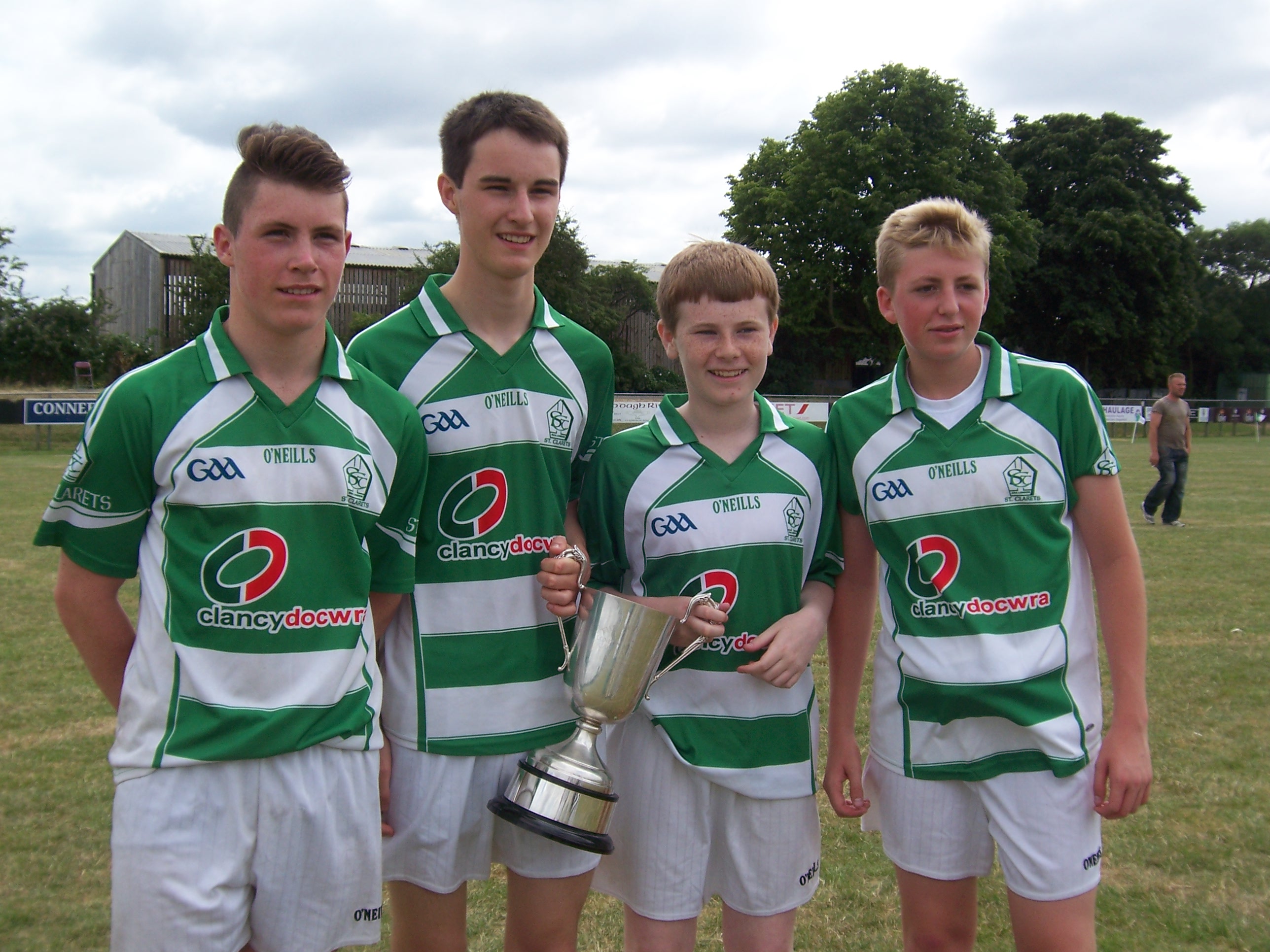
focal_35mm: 45
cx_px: 635
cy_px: 476
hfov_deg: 42.1
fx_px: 1651
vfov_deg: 32.2
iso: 80
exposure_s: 1/400
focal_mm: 7.7
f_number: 5
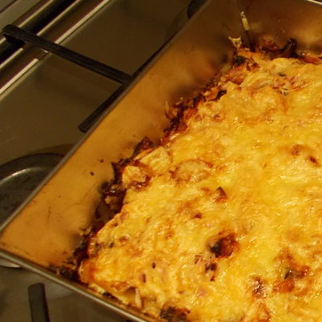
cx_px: 392
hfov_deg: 23.7
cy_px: 250
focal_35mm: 66
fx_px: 695
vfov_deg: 25.7
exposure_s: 1/20
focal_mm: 5.3
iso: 200
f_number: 3.4
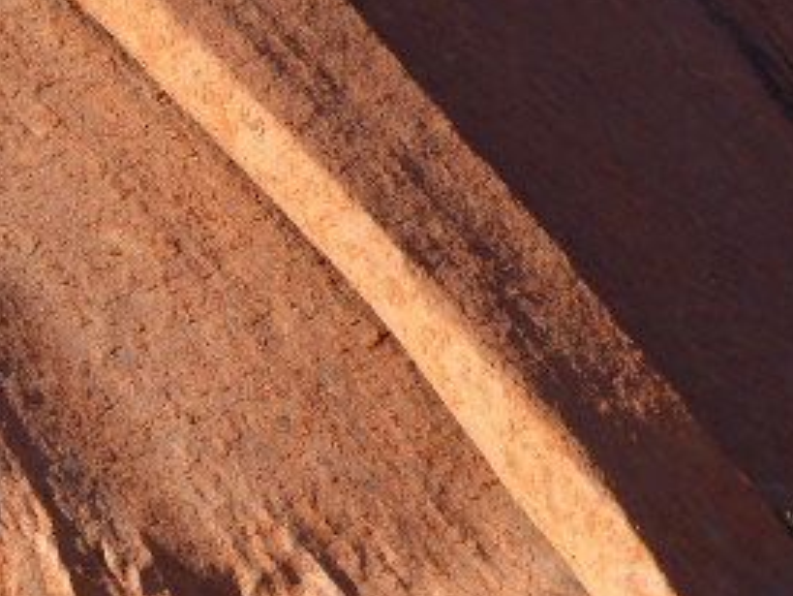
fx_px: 4240
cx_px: -6
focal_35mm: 185
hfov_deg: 10.6
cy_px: 259
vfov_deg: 8.0
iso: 80
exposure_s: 1/200
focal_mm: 13.2
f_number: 4.6
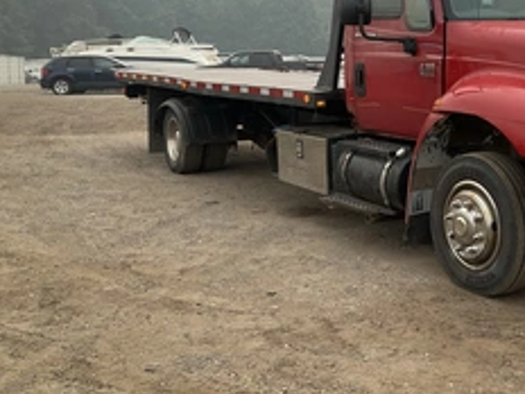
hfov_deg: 36.6
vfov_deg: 28.8
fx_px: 758
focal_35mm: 50
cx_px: 434
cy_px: 115
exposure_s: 1/486
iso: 25
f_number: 1.8
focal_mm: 3
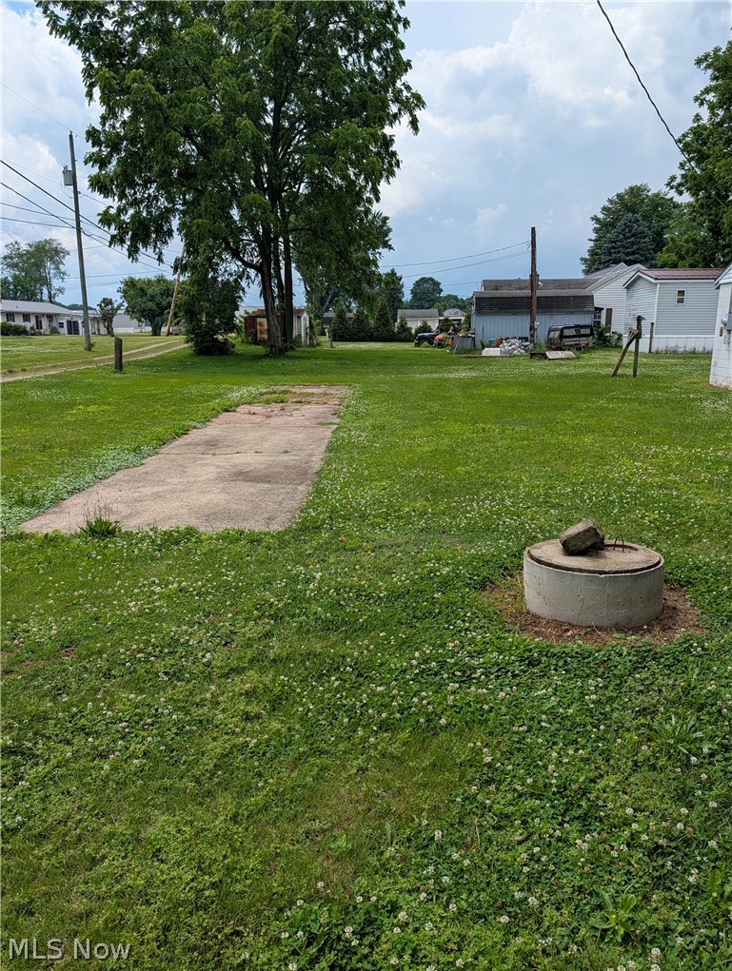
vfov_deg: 71.5
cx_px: 366
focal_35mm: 24
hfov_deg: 56.9
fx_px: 675
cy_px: 486
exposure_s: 1/1383
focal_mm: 6.9
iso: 18
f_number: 1.68
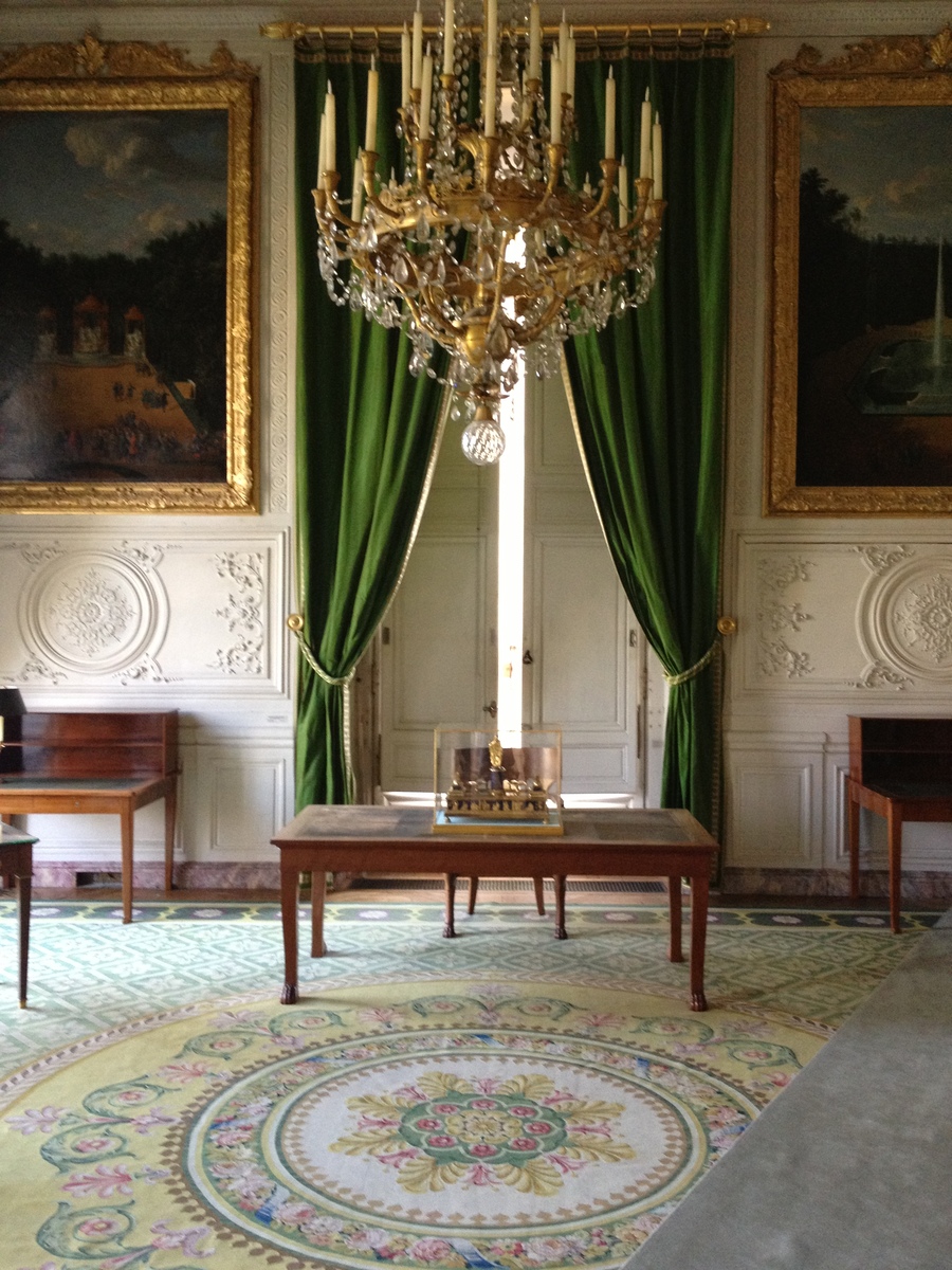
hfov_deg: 40.7
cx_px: 476
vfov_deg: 52.6
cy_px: 635
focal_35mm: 35
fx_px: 1283
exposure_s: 1/20
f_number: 2.4
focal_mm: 4.28
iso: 200
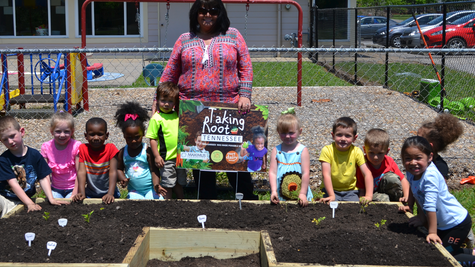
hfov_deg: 39.2
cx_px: 225
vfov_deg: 22.6
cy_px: 108
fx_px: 668
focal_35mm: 53
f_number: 9
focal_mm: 28
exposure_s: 1/320
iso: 100
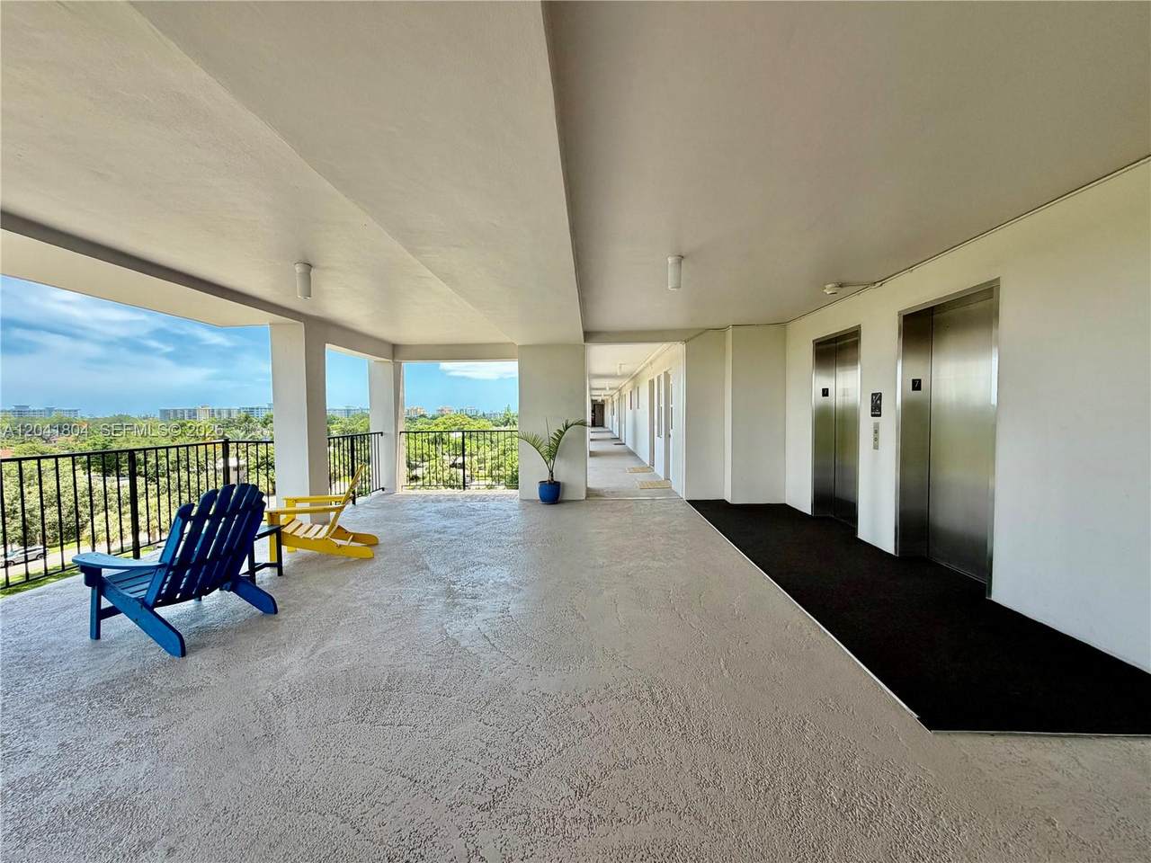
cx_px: 576
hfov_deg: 102.1
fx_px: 466
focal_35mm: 14
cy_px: 432
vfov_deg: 85.7
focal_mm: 2.22
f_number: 2.2
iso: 50
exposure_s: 1/224
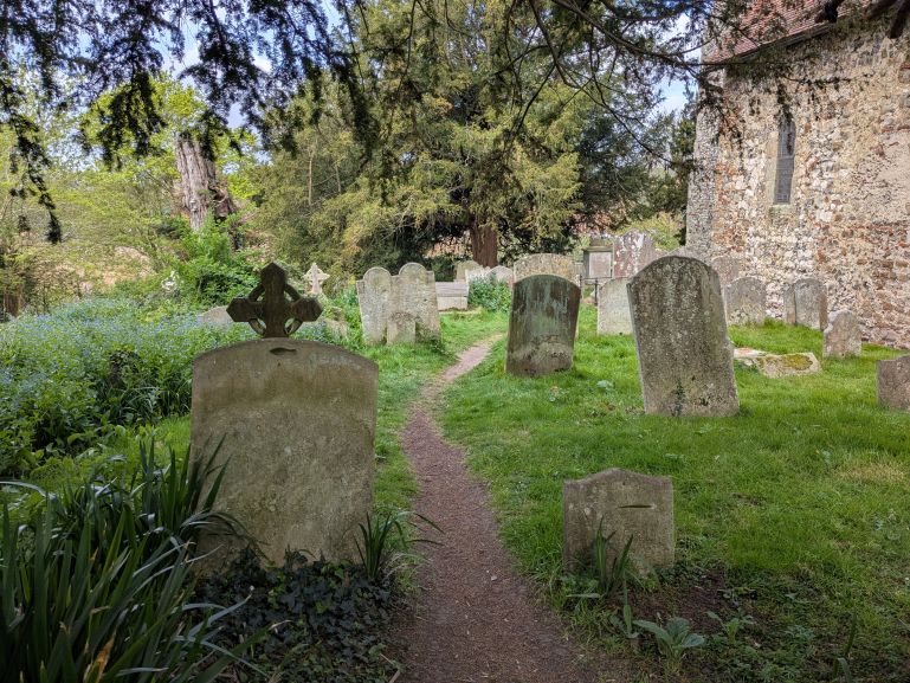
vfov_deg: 51.4
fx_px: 710
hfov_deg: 65.3
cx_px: 455
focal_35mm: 27
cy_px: 342
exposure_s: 1/779
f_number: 1.73
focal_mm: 4.38
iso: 44
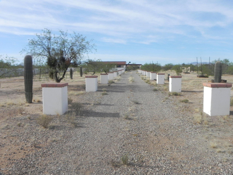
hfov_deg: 61.7
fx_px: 195
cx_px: 116
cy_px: 88
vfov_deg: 48.2
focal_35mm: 29
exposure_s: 1/398
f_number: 7.1
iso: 160
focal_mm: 5.2
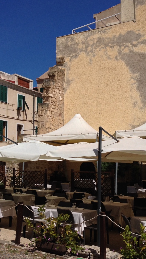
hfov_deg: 23.0
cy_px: 130
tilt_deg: +4.8
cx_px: 55
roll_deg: +0.3
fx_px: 358
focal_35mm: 52
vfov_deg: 39.9
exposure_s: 1/3690
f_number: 2.4
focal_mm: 4.28
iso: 50
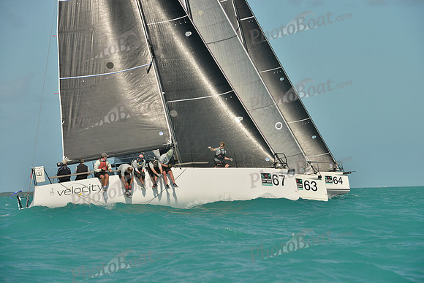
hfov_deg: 10.3
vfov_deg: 6.9
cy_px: 142
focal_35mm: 200
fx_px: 2356
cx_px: 212
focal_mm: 200
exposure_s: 1/1250
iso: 280
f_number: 9
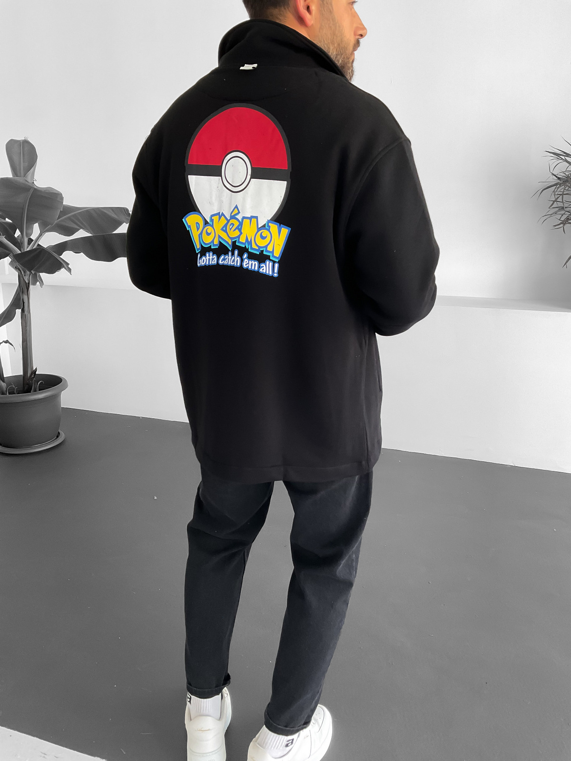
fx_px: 638
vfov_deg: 61.7
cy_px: 380
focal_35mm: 29
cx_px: 286
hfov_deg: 48.2
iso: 50
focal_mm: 3
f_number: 1.8
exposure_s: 1/120
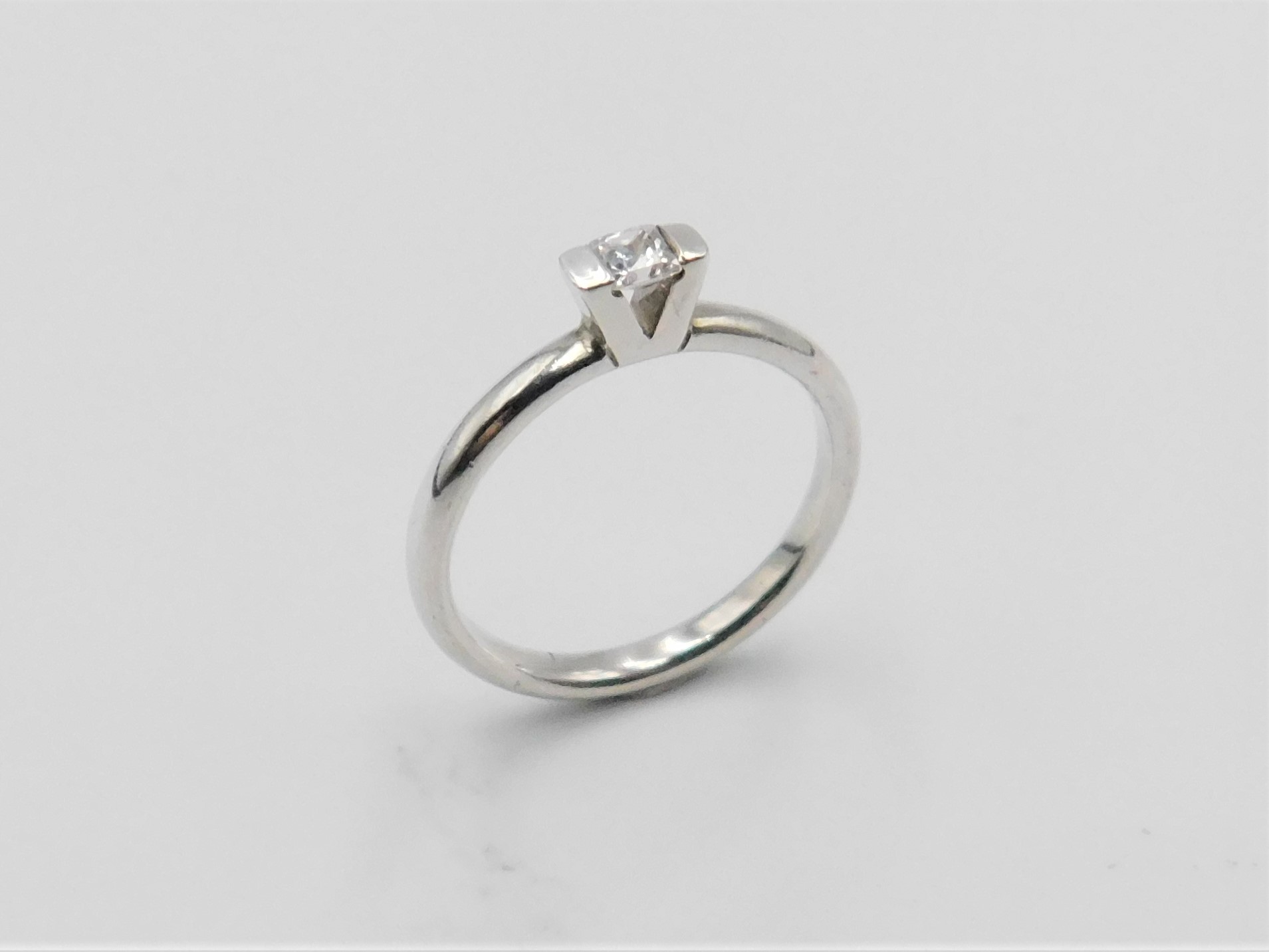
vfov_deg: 58.9
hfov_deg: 73.9
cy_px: 476
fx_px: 843
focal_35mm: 23
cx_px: 634
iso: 400
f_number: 3
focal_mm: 4
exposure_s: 1/1250
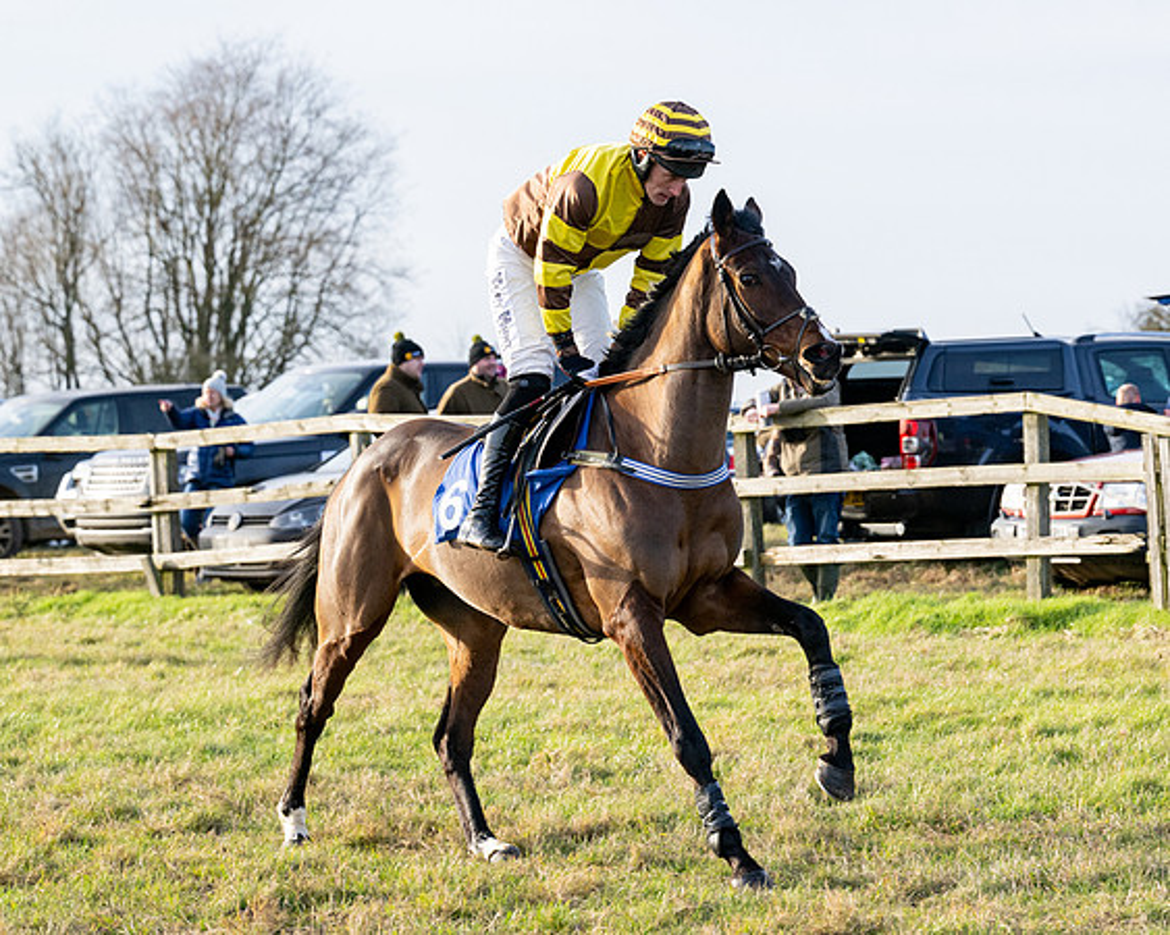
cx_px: 803
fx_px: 5238
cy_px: 449
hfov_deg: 12.7
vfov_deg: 10.2
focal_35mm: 151
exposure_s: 1/1000
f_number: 5
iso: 400
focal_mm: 98
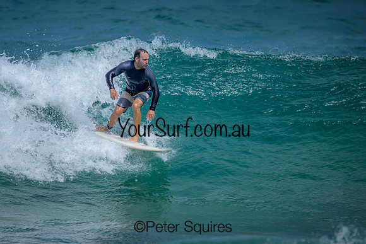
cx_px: 164
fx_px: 11138
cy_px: 122
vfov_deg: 1.3
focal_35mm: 1095
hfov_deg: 1.9
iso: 280
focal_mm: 800
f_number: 6.3
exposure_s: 1/2500
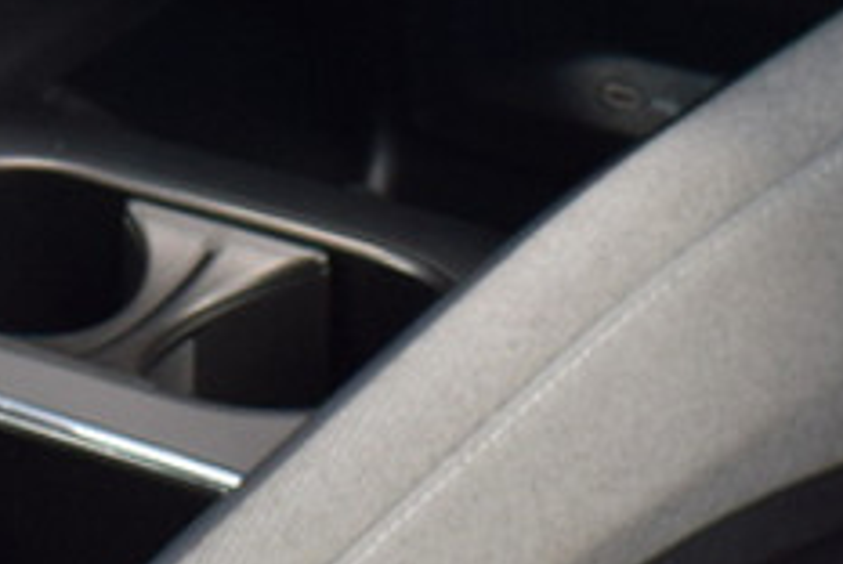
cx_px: -87
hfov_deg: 10.3
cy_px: -598
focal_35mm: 198
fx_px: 4642
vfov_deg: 6.7
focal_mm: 22
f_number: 5
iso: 400
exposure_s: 1/100
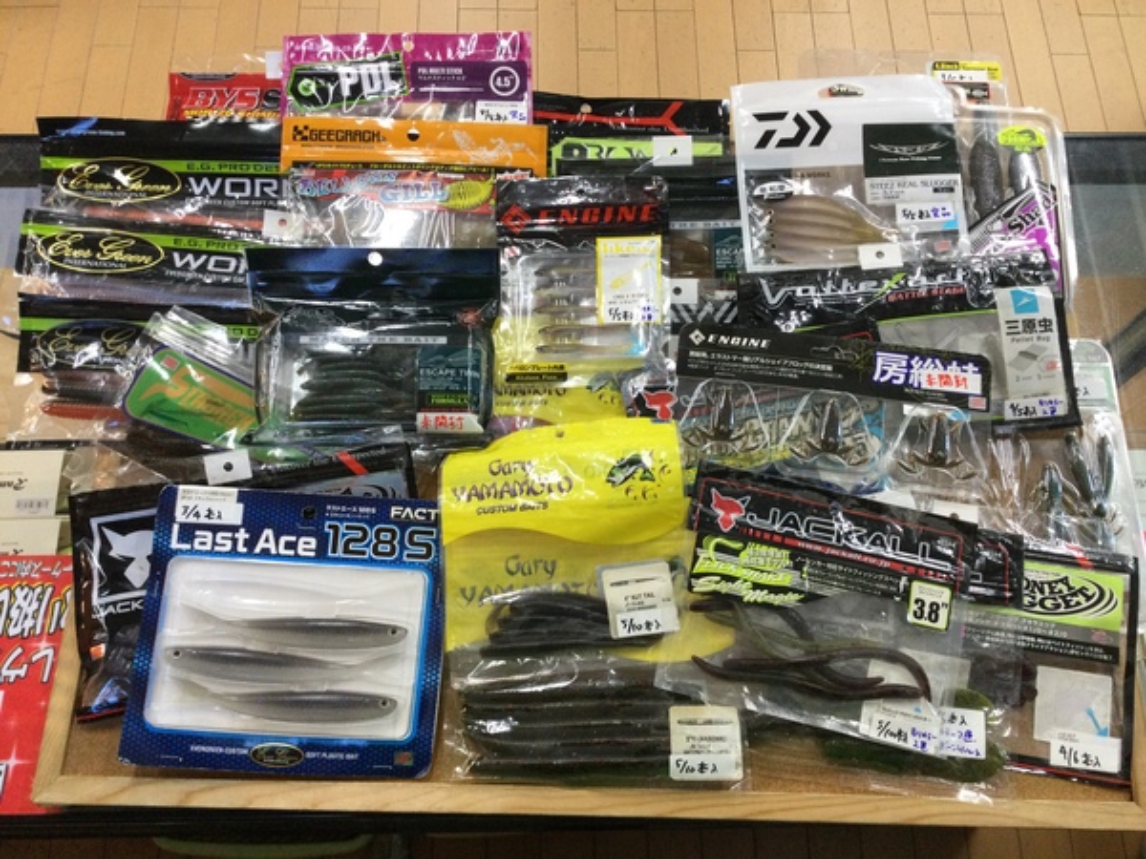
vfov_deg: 45.4
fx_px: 1026
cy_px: 430
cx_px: 573
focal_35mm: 31
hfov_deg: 58.4
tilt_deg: -68.9
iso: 40
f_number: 2.4
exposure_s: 1/30
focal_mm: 3.3
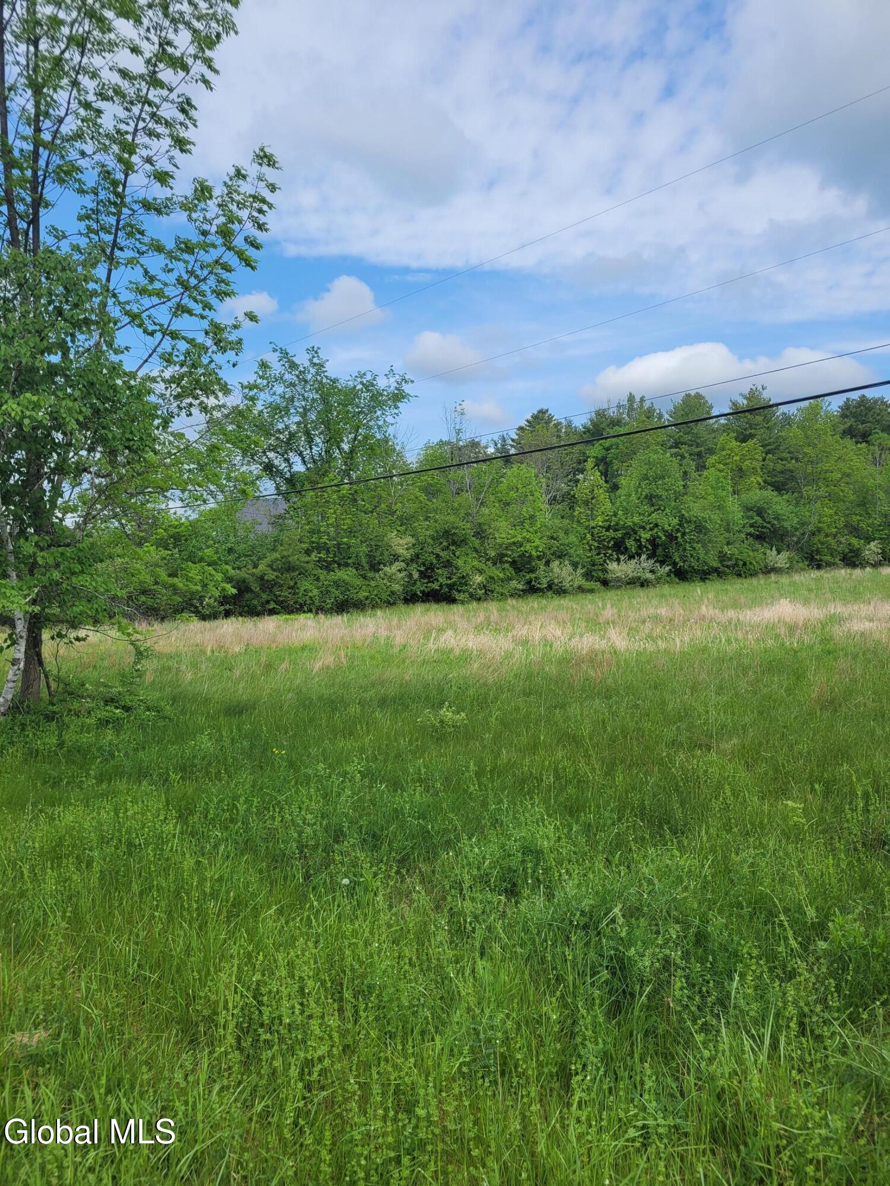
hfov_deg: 53.1
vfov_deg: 67.3
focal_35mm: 26
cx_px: 445
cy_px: 593
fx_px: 891
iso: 40
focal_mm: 5.4
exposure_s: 1/2010
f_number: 1.8
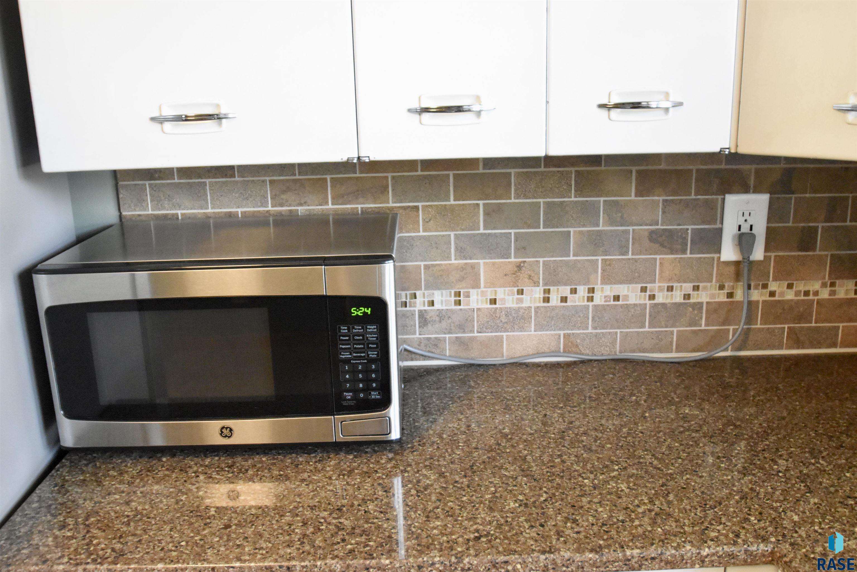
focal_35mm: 32
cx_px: 428
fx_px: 750
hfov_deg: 59.5
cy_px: 286
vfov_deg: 41.7
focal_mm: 21
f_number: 4.5
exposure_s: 1/60
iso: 4500
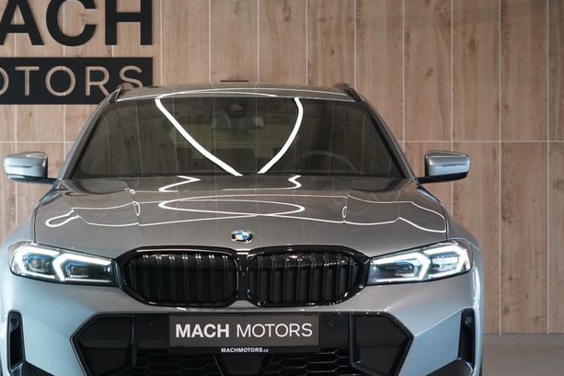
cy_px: 209
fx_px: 1833
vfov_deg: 11.7
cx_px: 260
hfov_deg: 17.5
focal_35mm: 117
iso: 3200
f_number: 5.6
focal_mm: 70
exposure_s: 1/160
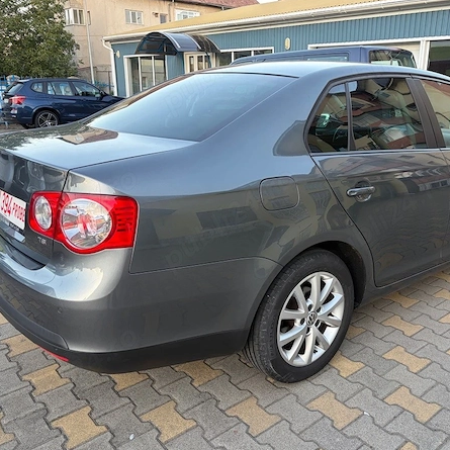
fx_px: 456
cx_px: 269
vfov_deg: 52.5
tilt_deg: -17.0
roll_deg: +0.1
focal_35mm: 31
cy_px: 224
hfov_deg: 52.2
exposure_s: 1/122
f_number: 1.6
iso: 80
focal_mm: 5.96
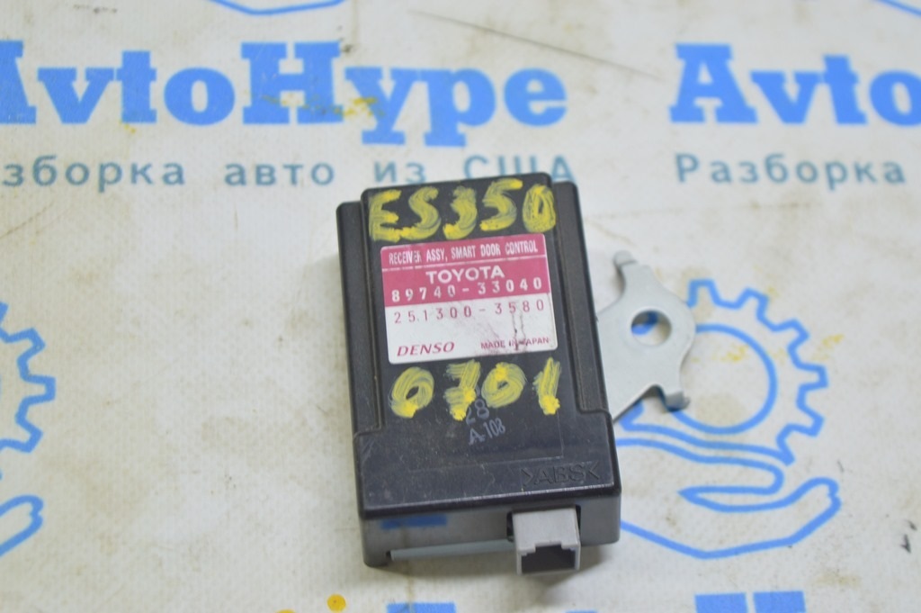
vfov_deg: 16.5
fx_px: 2109
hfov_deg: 24.6
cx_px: 460
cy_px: 306
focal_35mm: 82
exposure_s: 1/20
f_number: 5.6
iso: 400
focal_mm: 55
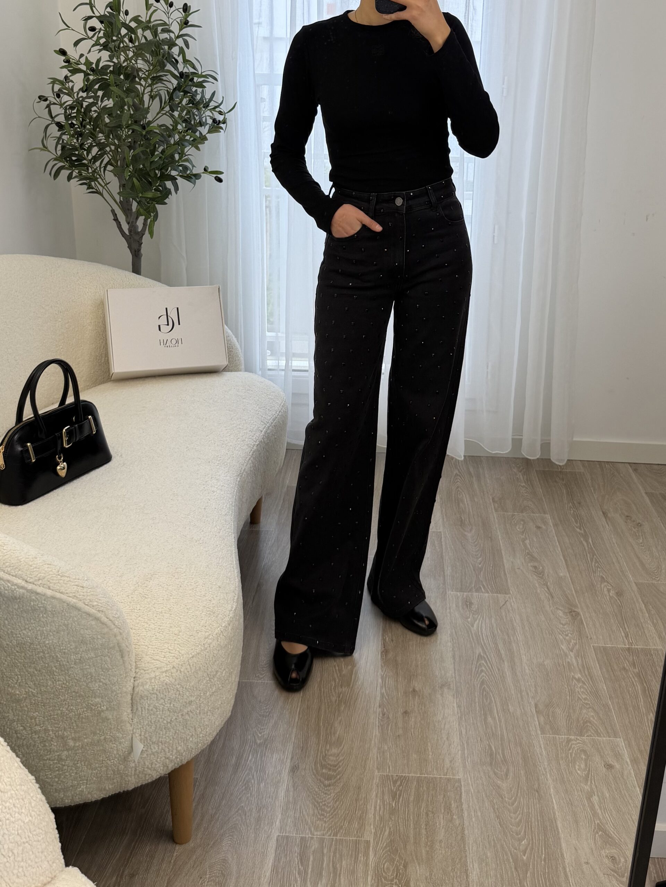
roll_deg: -1.3
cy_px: 444
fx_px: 616
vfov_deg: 71.6
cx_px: 333
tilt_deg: -28.7
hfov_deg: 56.8
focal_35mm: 24
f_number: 1.78
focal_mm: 6.76
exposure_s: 1/100
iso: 80
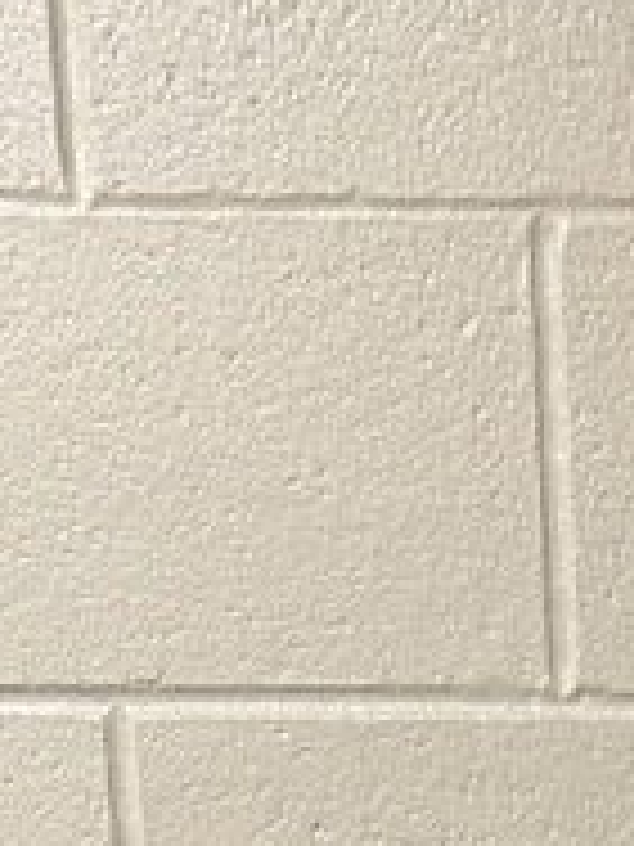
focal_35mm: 131
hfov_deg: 10.5
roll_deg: +0.7
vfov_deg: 11.6
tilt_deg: -14.4
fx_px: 3199
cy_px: 2187
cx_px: 1187
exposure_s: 1/60
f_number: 1.78
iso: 125
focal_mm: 6.76
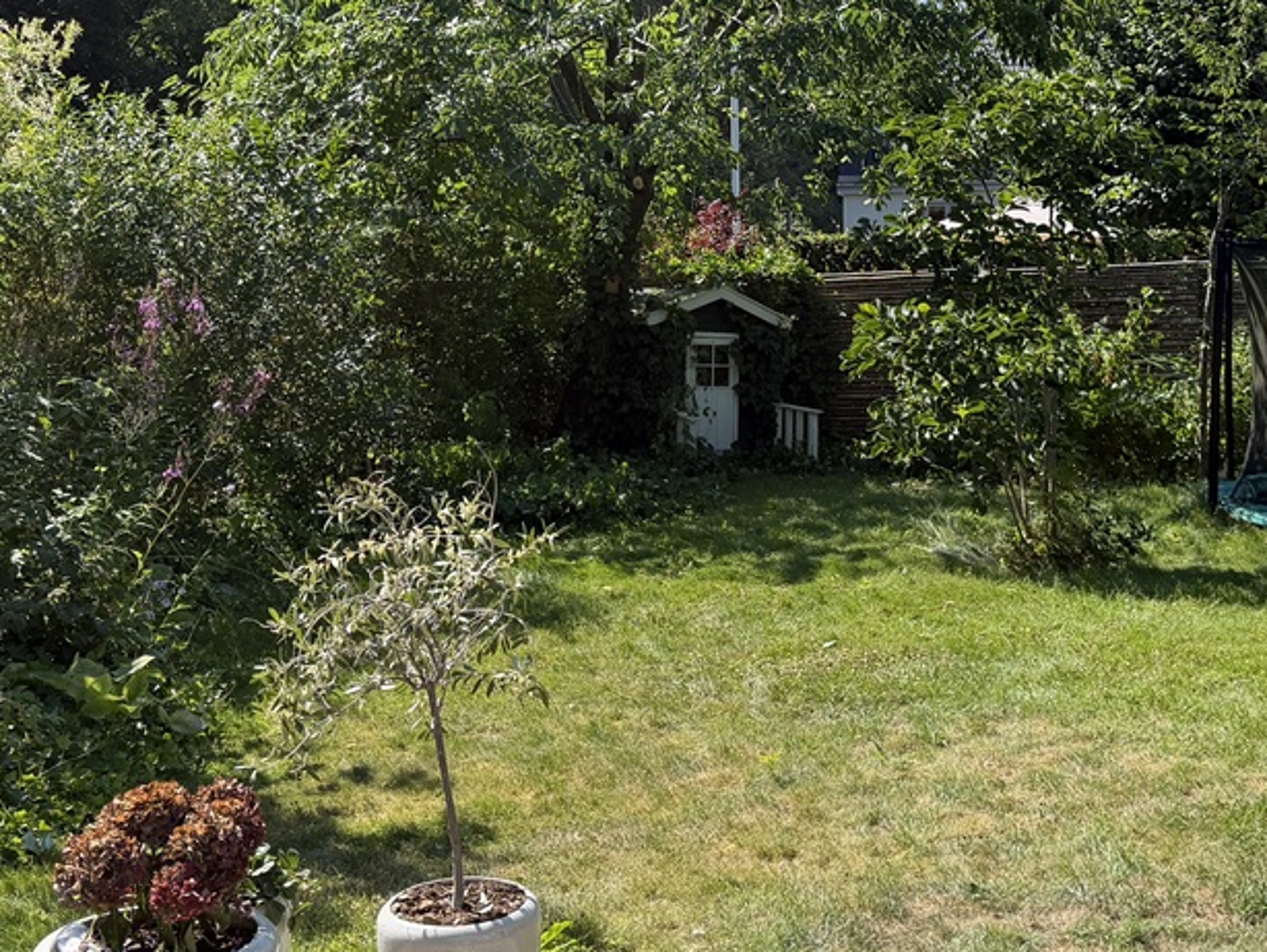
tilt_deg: +1.3
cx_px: 685
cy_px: 244
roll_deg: +0.5
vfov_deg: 28.7
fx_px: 1831
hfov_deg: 38.1
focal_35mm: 50
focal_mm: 6.76
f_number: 1.78
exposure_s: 1/2703
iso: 100
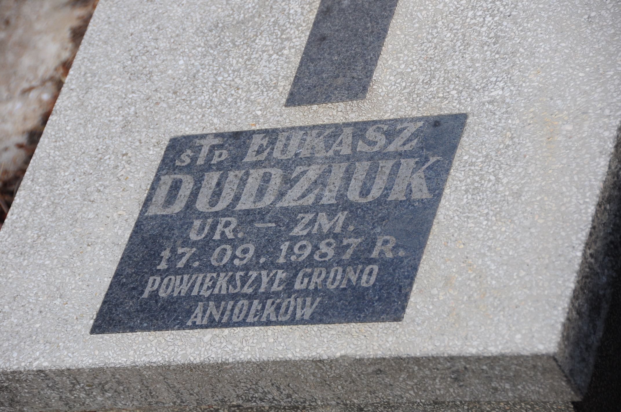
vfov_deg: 7.6
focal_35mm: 180
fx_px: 3101
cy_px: 206
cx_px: 310
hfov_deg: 11.4
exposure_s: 1/200
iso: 250
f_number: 7.1
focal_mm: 120
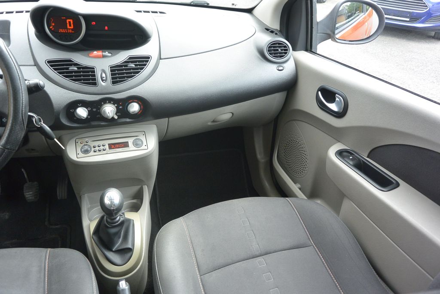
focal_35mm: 27
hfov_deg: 67.4
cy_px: 147
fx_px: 330
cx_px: 220
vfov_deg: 47.9
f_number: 3.5
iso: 200
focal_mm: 10
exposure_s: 1/125
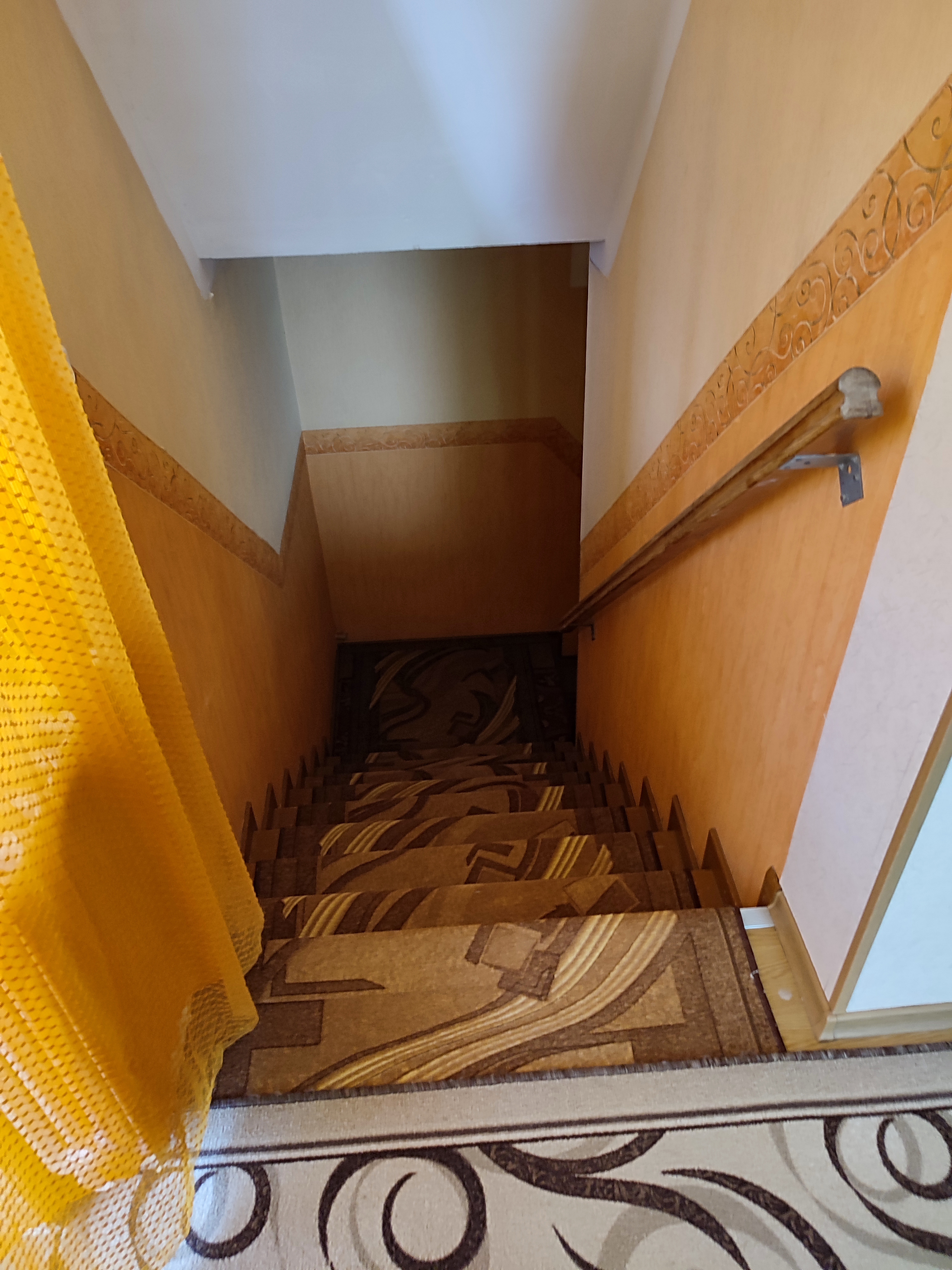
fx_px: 917
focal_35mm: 25
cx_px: 476
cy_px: 635
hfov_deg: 54.9
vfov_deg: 69.4
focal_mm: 6.04
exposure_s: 1/25
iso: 284
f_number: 1.9
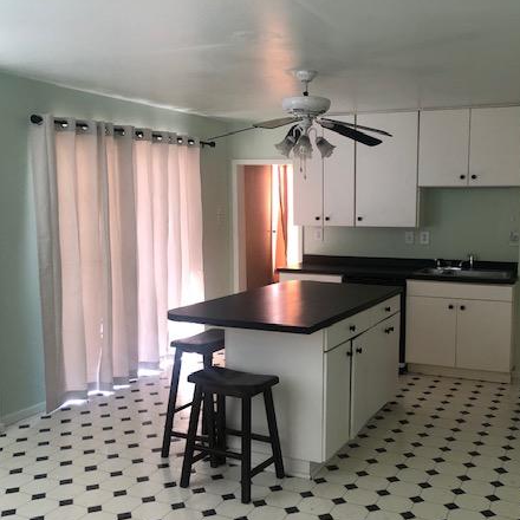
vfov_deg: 46.0
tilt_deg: -6.6
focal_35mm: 36
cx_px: 339
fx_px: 612
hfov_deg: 45.5
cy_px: 278
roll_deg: -0.7
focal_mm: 3.99
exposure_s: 1/30
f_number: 1.8
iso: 32
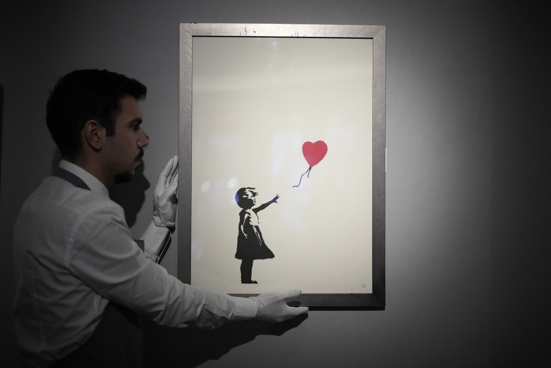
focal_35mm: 55
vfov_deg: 24.6
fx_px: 842
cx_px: 276
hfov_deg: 36.2
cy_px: 184
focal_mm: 55
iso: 4000
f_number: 1.8
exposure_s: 1/6400
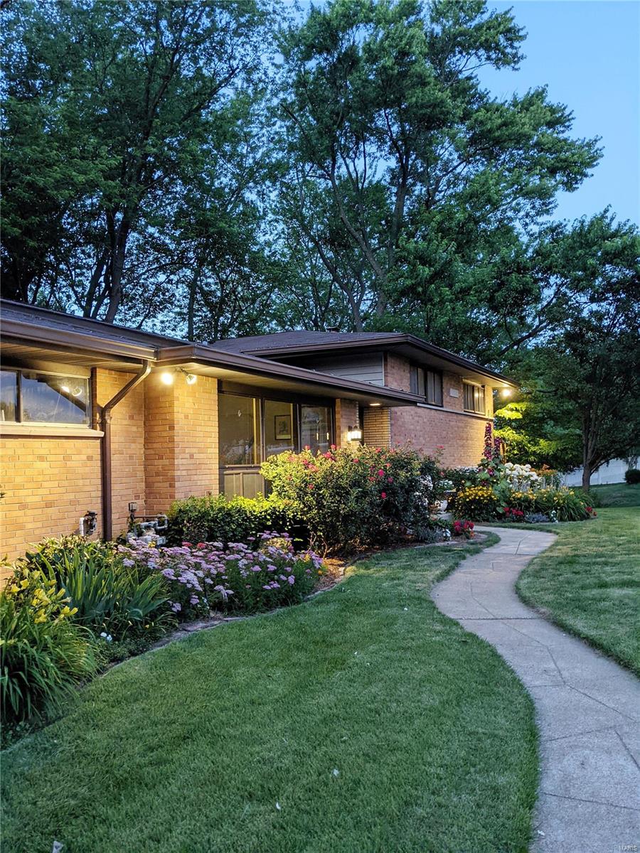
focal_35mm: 27
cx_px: 320
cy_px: 426
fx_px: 666
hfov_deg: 51.4
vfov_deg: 65.3
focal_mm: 4.38
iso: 203
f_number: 1.73
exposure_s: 1/23.8
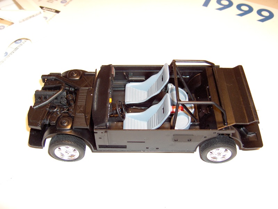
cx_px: 139
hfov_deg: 47.9
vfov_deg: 36.8
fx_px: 313
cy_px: 104
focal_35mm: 39
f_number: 2.8
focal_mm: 8
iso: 100
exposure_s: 1/60
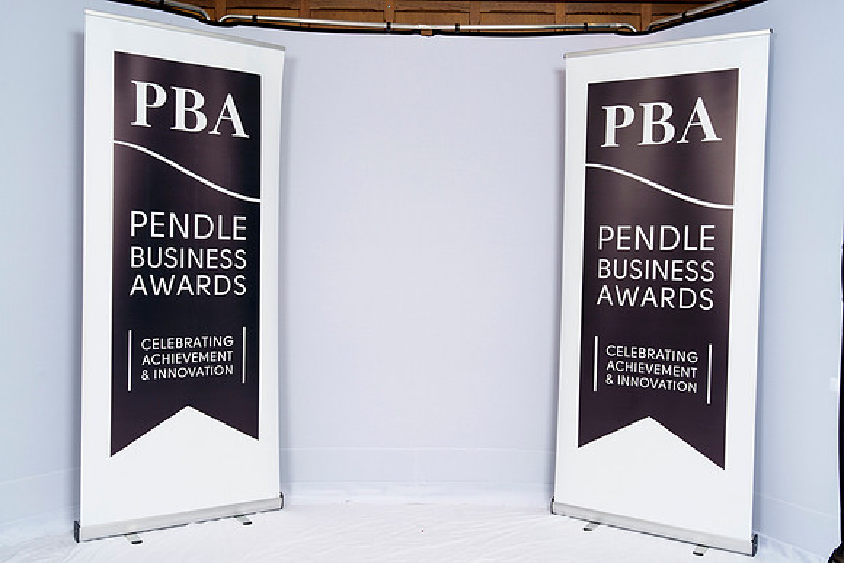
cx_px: 422
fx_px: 797
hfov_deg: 55.8
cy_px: 282
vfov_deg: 38.9
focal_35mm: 34
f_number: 8
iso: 100
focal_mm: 34
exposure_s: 1/125
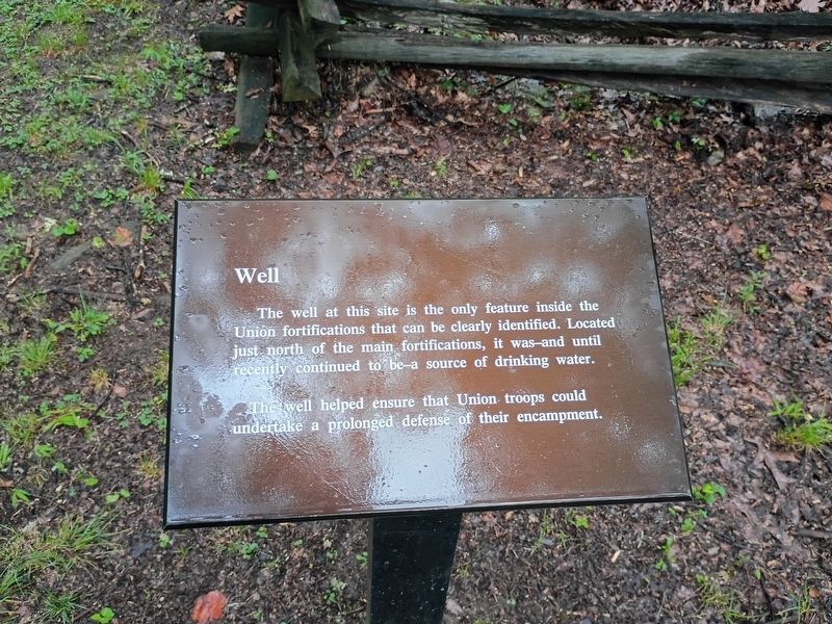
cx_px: 416
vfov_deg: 48.2
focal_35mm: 29
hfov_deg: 61.7
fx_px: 697
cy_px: 312
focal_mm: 4.27
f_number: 1.8
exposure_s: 1/40
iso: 825
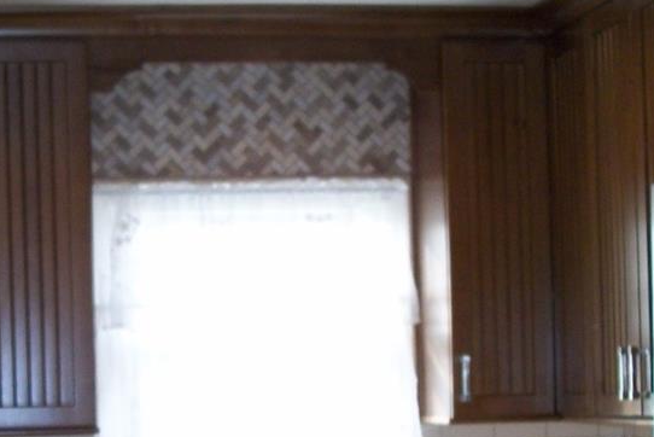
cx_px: 89
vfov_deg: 14.5
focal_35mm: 92
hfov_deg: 21.7
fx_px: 1672
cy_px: 476
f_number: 2.9
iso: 160
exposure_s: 1/60
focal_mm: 5.7
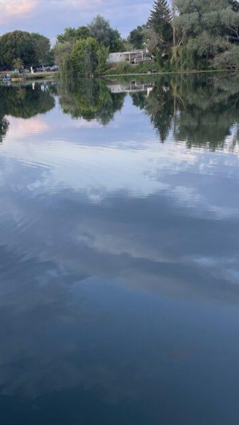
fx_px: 507
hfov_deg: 26.5
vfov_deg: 45.3
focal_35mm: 45
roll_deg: +4.6
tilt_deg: -19.1
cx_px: 92
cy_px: 247
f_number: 1.6
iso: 50
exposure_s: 1/121
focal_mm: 5.1
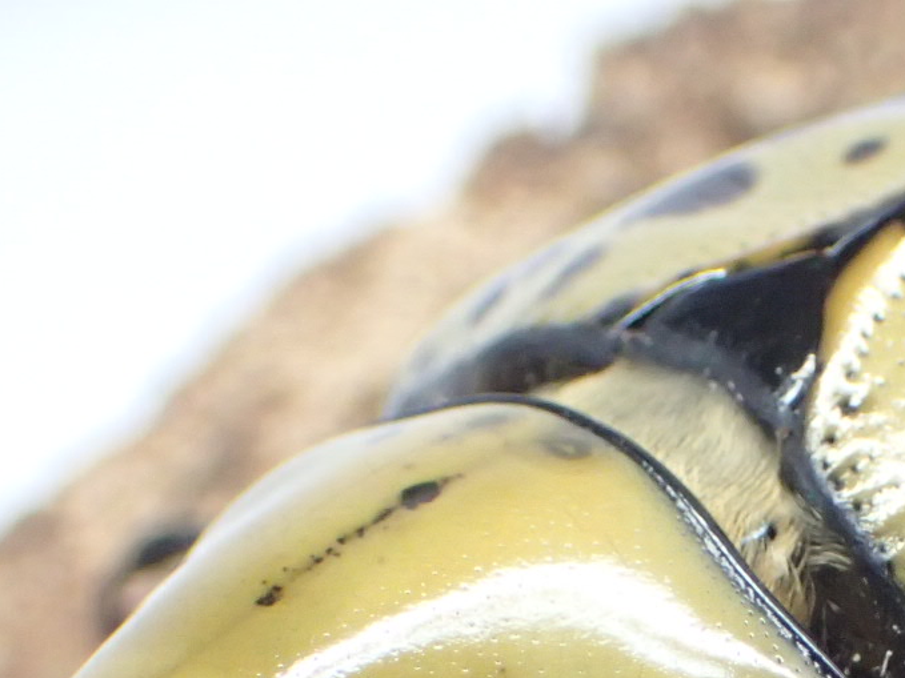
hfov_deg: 10.0
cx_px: 784
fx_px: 5176
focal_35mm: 198
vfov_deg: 7.5
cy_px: 746
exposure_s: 1/160
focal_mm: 12.6
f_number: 4
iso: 800
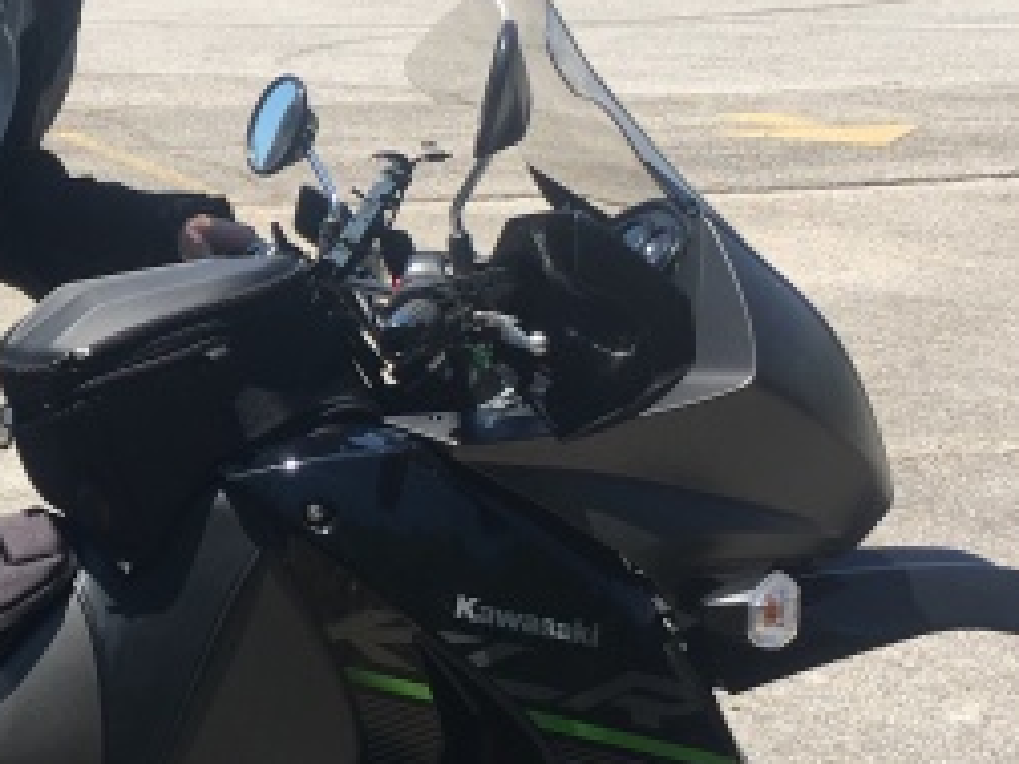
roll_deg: +0.2
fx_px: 2708
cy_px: 380
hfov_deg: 20.4
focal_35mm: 92
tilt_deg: -12.8
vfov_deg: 16.1
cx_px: -85
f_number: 2.2
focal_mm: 4.15
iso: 25
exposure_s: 1/1241
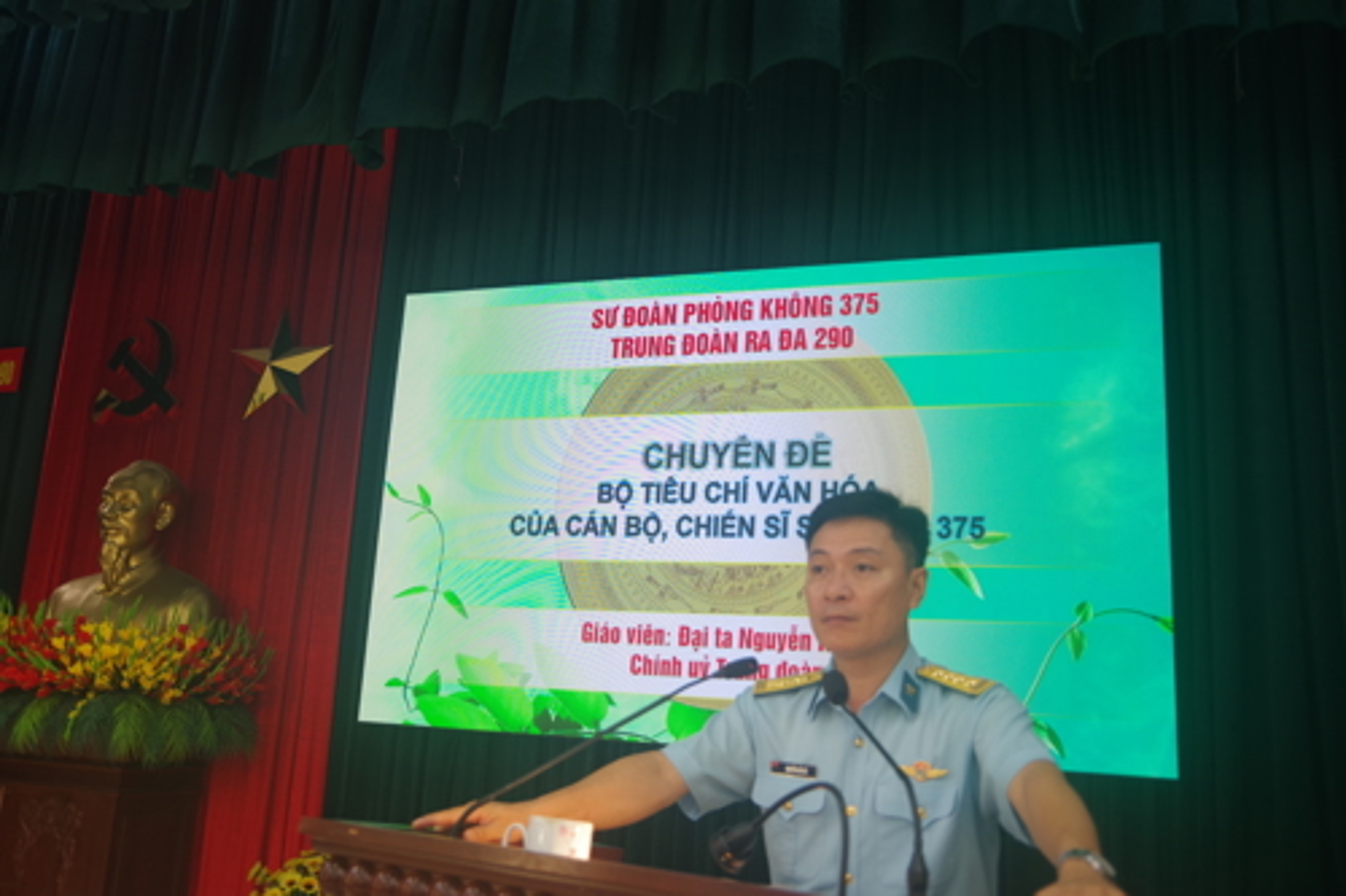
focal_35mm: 31
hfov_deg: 60.3
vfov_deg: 42.3
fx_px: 1159
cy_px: 448
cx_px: 673
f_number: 4
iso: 200
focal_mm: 21
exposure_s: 1/60
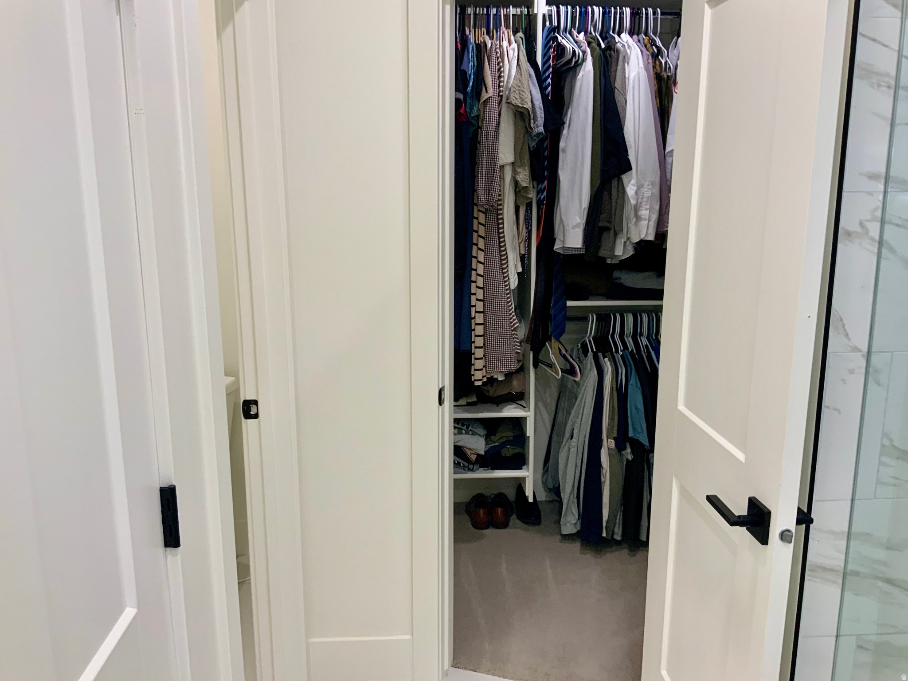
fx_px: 761
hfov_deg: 61.7
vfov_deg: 48.2
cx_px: 454
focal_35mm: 29
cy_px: 340
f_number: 1.8
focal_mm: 3
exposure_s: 1/120
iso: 64
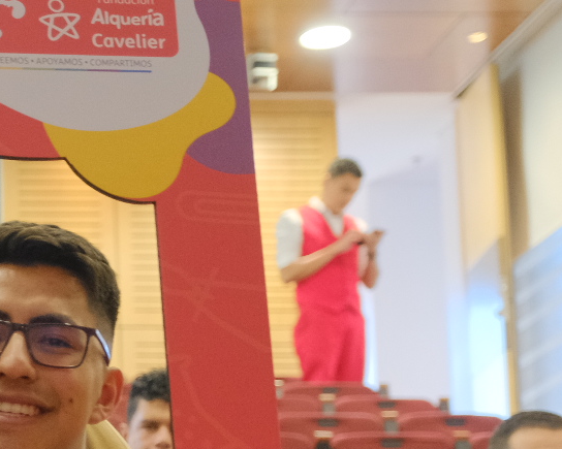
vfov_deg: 10.6
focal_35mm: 144
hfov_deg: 12.6
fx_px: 2395
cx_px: -311
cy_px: 479
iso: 2500
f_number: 2.8
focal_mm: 31.1
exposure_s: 1/80
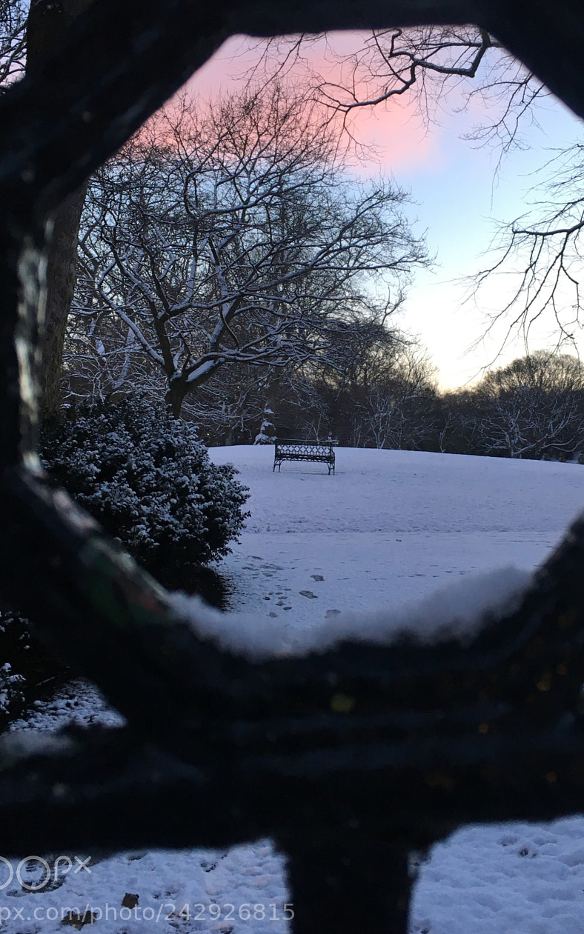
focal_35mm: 39
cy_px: 378
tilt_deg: +4.5
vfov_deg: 50.1
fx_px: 993
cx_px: 352
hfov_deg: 32.7
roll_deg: -3.2
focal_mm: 4.15
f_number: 2.2
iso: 25
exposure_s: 1/33
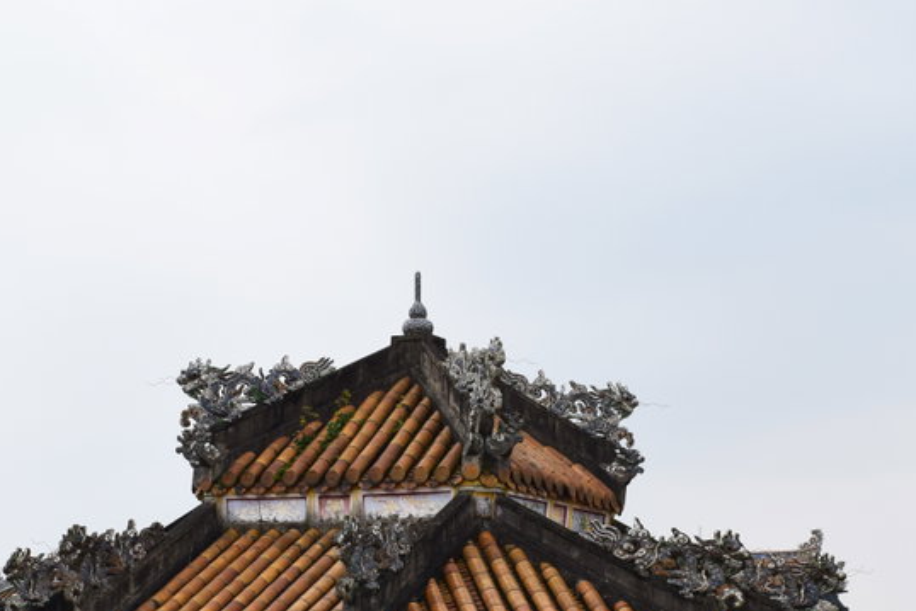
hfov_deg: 23.3
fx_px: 2214
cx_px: 313
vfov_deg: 15.5
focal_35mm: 87
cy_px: 555
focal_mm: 26
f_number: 11
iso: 400
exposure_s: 1/320
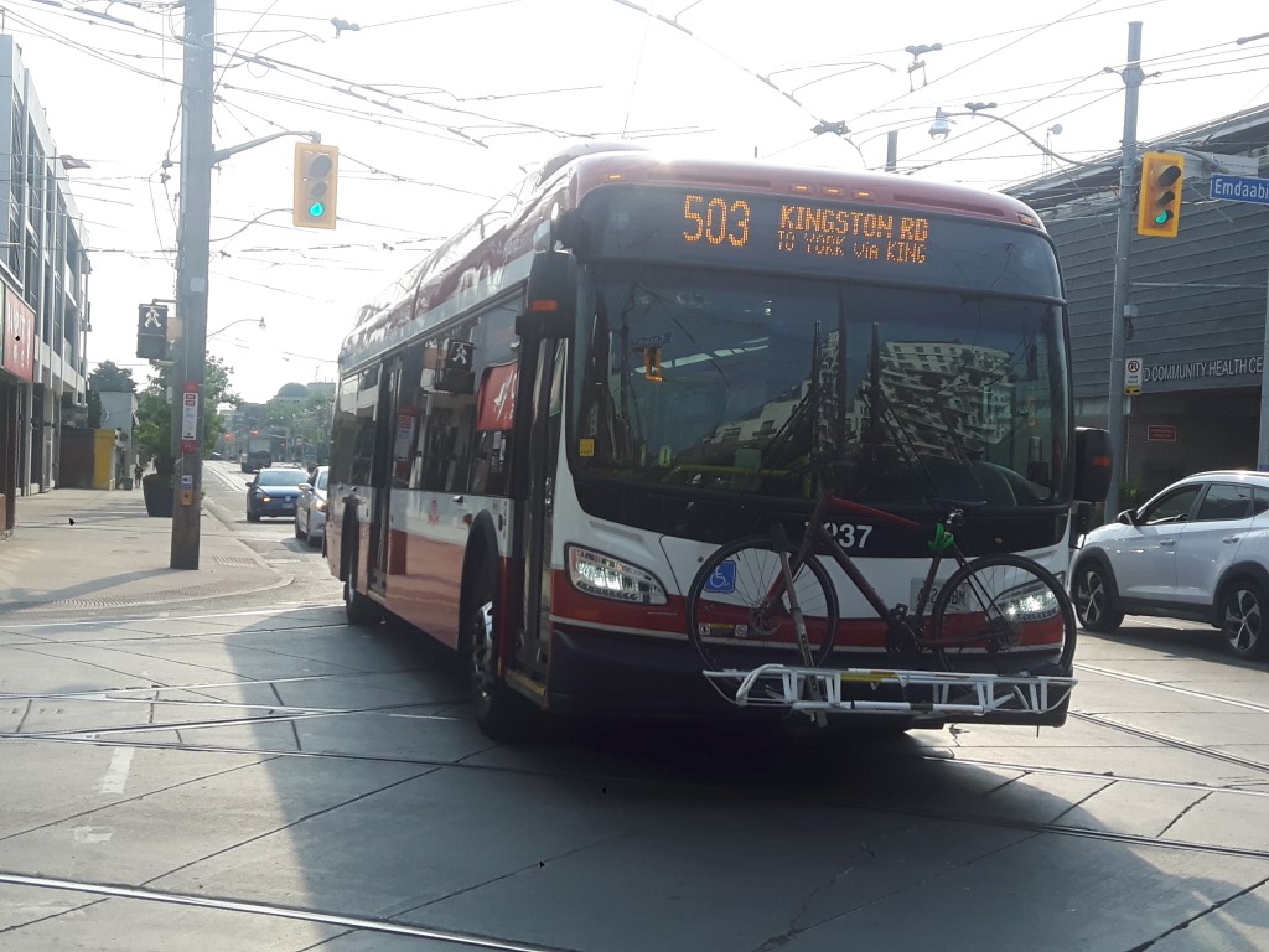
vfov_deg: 45.4
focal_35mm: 31
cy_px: 476
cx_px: 634
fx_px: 1136
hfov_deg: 58.4
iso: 40
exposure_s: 1/822
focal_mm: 3.7
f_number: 1.9
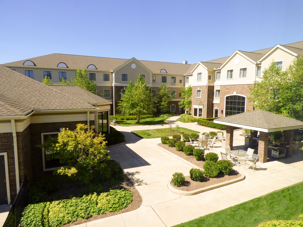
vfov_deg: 63.4
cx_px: 148
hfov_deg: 79.0
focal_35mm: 21
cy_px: 115
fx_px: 184
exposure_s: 1/1300
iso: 100
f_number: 2.8
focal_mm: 3.58
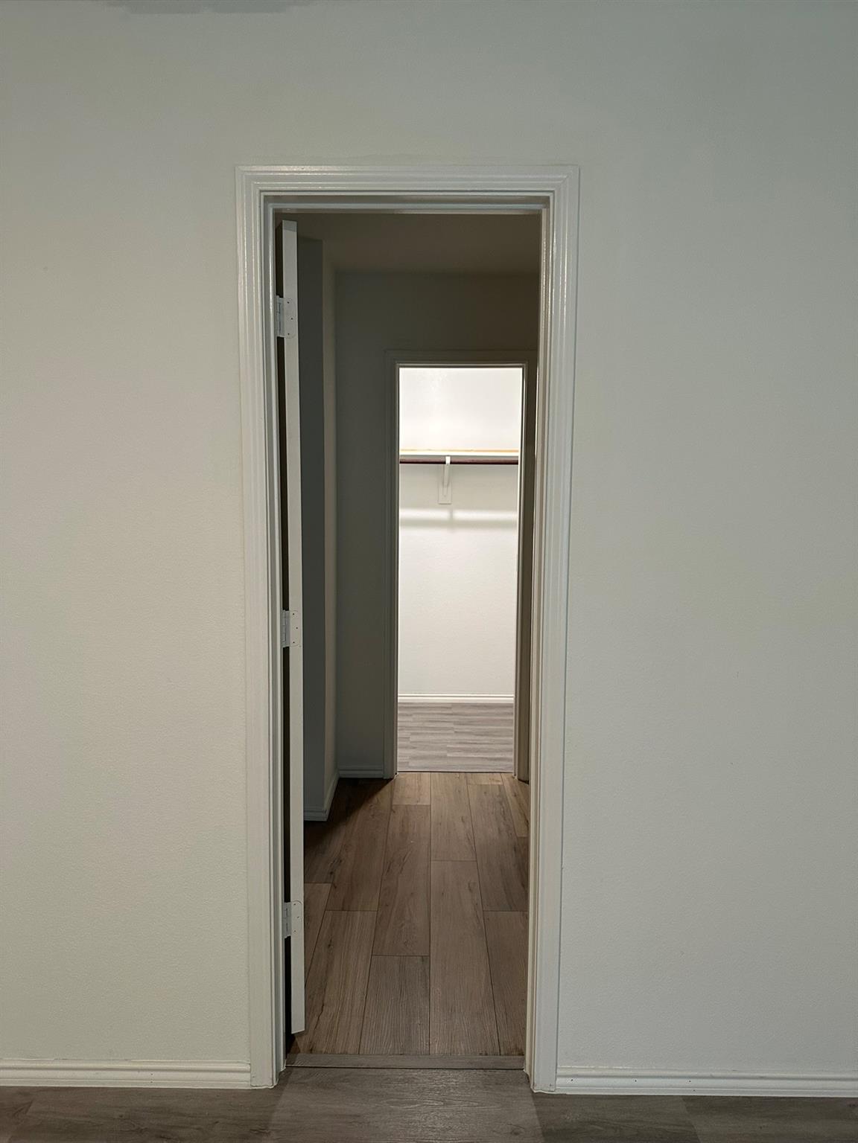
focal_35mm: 24
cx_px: 429
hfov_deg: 56.8
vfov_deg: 71.6
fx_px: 793
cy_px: 572
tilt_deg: -3.5
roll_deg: -0.4
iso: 320
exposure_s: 1/60
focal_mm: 6.86
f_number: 1.78
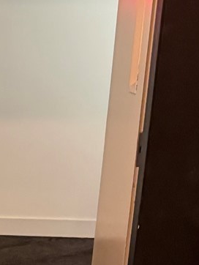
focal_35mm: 106
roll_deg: -0.8
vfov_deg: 17.8
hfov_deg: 12.5
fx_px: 812
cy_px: 303
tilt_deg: -16.1
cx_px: -186
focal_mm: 6.76
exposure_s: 1/40
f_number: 1.78
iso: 800
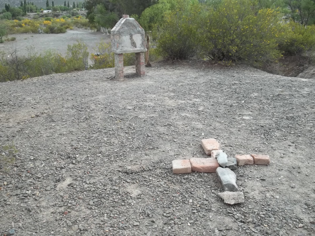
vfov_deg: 42.9
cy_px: 118
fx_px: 300
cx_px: 158
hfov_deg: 55.4
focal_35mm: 33
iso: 64
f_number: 3.3
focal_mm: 5.9
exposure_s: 1/200
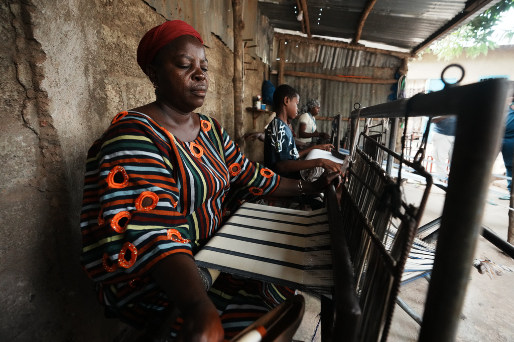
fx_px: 228
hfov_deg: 96.8
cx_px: 257
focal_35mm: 16
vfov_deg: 73.7
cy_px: 171
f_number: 3.5
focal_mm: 16
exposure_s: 1/400
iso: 5000
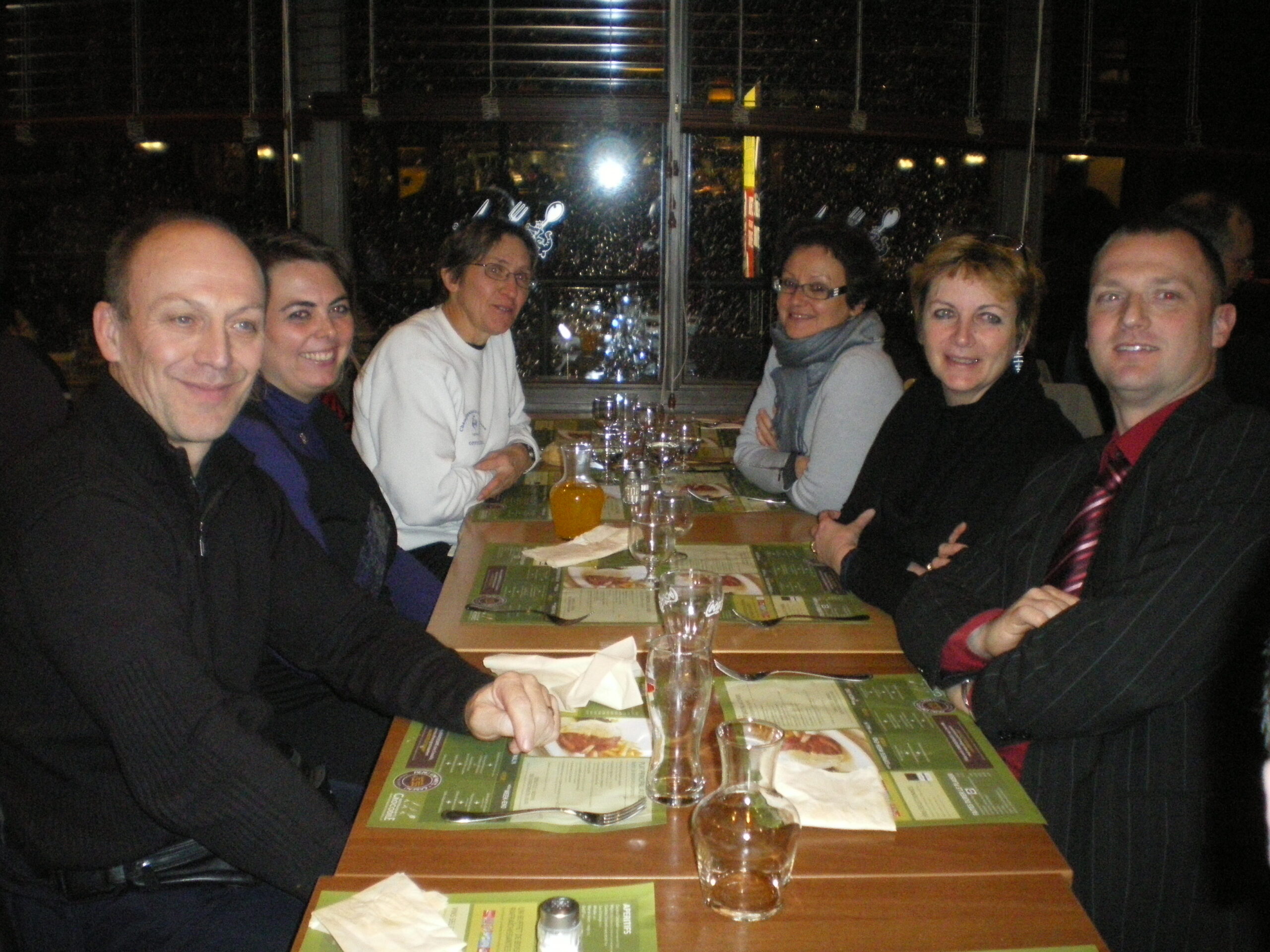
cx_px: 635
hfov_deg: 51.4
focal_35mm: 36
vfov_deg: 39.7
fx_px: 1321
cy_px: 476
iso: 800
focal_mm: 6.3
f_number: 3.1
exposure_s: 1/50
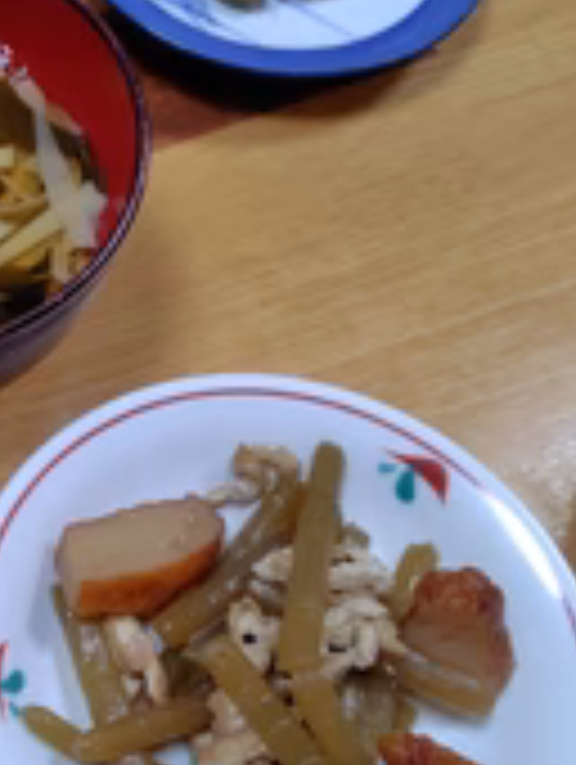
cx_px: -72
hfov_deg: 25.0
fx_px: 1195
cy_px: 446
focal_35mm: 54
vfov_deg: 35.4
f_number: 1.9
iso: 331
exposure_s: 1/60
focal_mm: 5.6
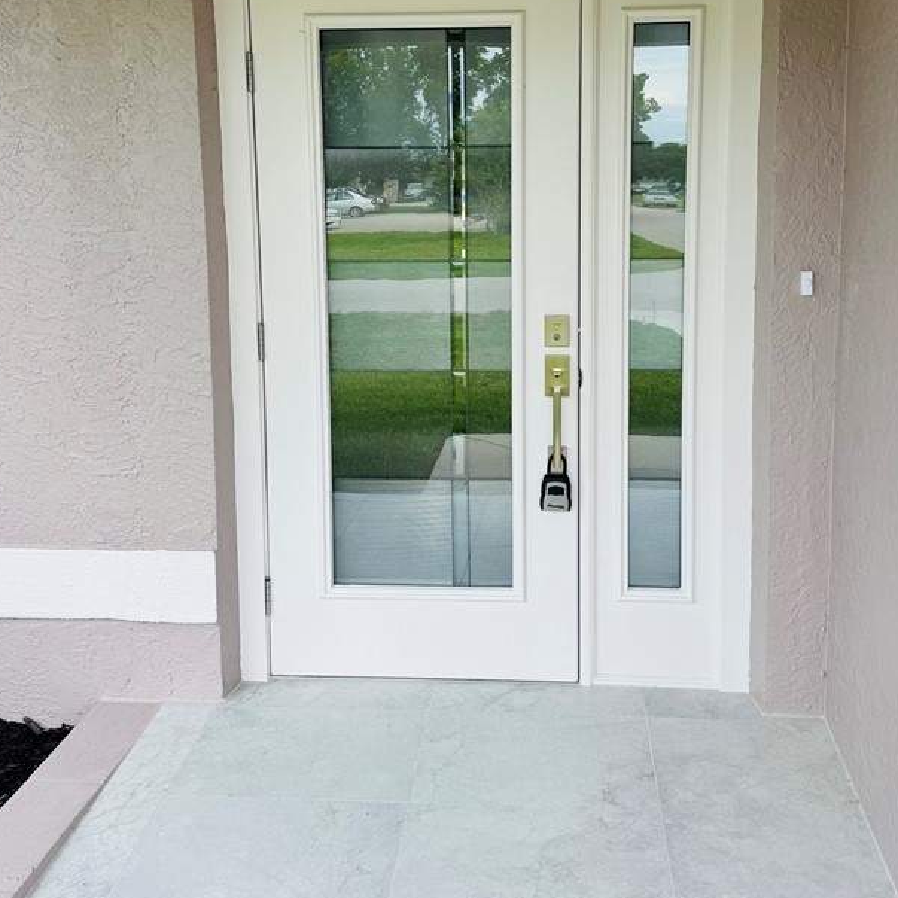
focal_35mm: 36
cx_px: 478
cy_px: 313
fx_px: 1057
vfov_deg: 45.5
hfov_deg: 46.0
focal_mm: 6.76
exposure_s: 1/1059
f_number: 1.78
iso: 80
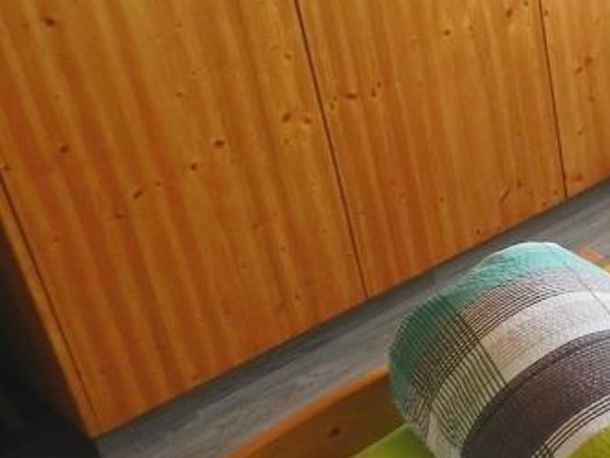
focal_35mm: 71
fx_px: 1252
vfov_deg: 20.7
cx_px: 940
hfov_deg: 22.1
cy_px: 210
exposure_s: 1/30
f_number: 3.4
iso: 160
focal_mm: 4
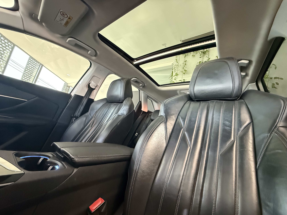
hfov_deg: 102.1
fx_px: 116
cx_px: 144
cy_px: 108
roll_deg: -12.7
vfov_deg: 85.7
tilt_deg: +12.2
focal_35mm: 14
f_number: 2.2
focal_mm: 2.22
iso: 1250
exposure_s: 1/40
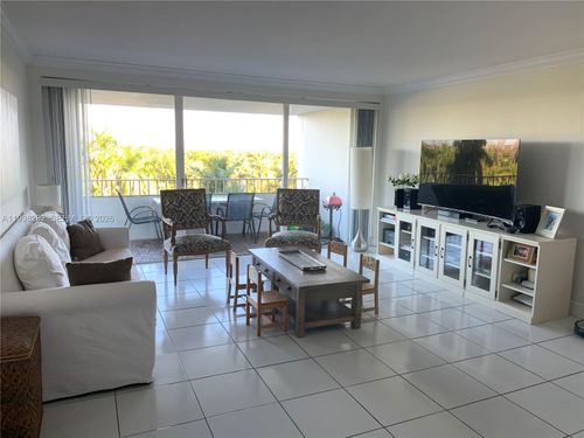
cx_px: 292
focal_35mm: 26
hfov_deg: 67.3
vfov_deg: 53.1
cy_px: 219
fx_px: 439
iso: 100
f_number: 1.8
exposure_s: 1/113
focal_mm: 4.25
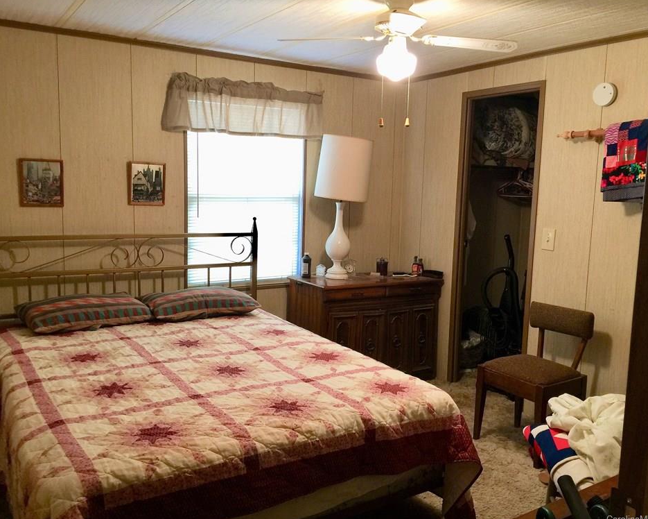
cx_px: 331
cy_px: 260
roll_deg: -2.3
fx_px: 595
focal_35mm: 31
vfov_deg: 47.1
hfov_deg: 57.2
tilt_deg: -5.8
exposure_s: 1/15
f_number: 2.2
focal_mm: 4.15
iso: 50
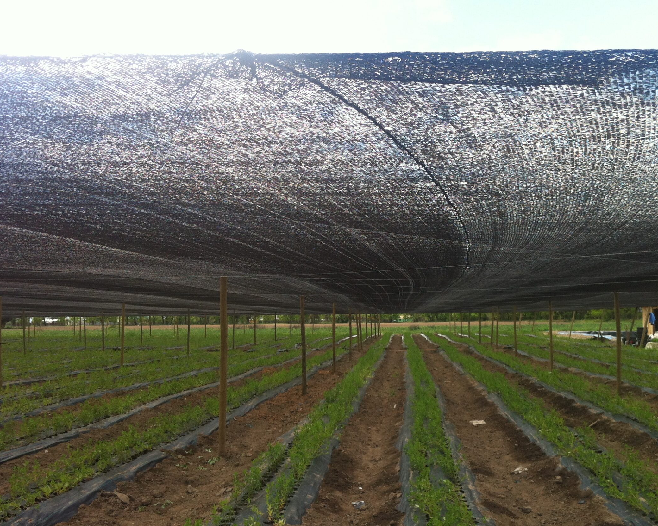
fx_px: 818
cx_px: 377
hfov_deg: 43.7
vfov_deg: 35.6
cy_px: 292
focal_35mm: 42
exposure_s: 1/457
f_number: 2.8
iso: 80
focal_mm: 3.85
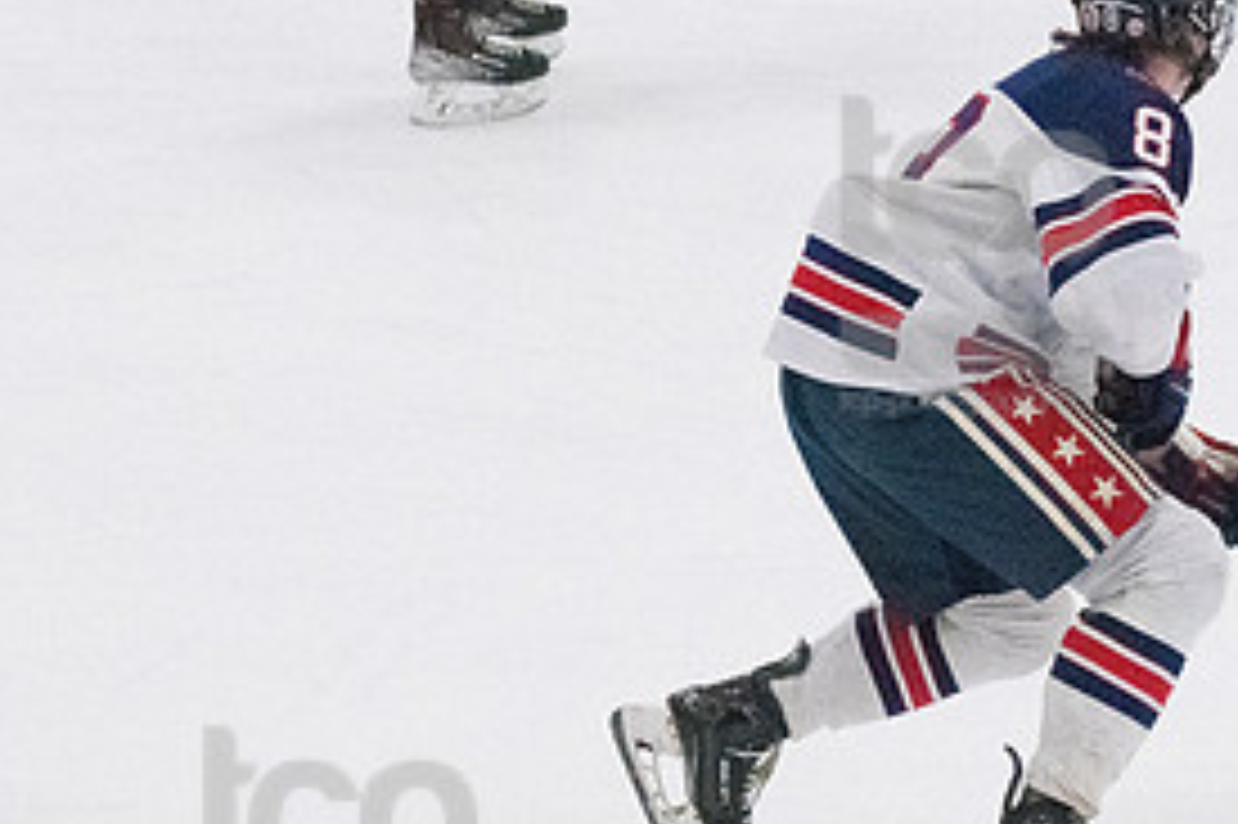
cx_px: 977
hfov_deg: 4.8
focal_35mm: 426
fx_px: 14640
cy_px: 257
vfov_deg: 3.2
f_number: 5
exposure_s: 1/1600
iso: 8000
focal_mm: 135
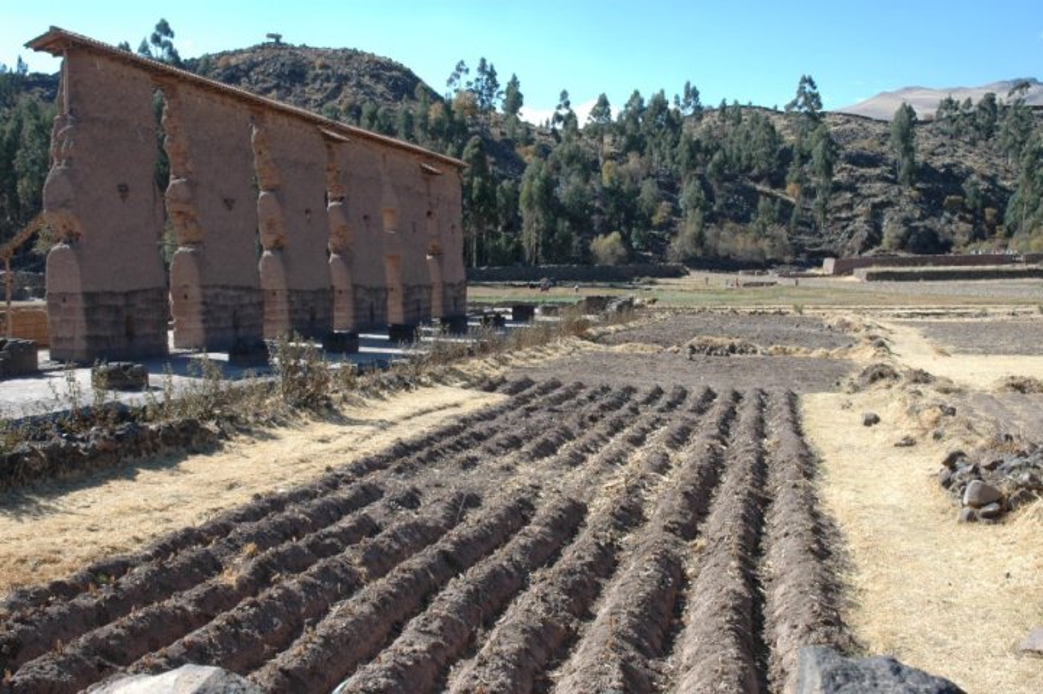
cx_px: 522
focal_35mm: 38
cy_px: 347
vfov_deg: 35.5
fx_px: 1086
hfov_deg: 51.3
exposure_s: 1/60
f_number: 14
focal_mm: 25
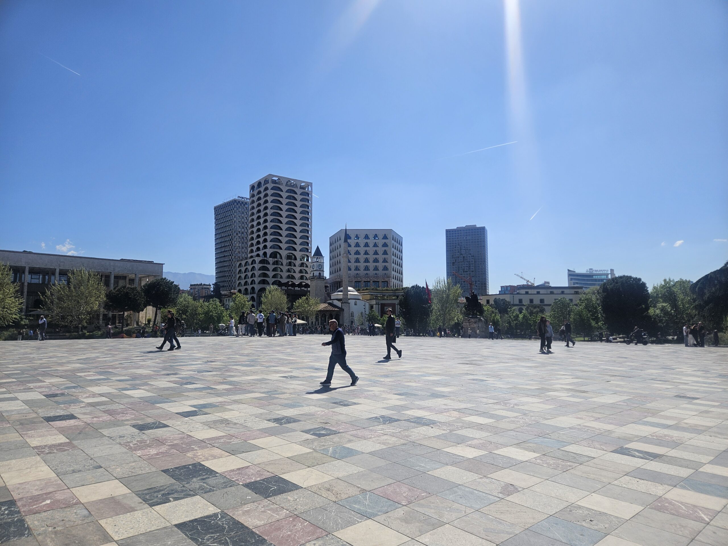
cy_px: 273
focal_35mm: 23
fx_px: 484
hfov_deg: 73.9
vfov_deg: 58.9
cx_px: 364
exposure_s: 1/4142
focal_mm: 5.4
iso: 25
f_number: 1.8
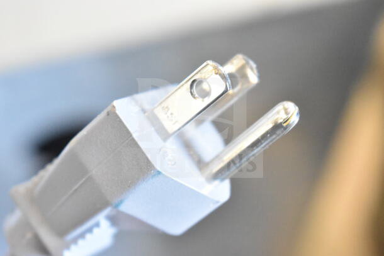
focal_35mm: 82
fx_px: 880
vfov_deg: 16.6
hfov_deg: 24.6
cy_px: 128
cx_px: 192
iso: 9000
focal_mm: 55
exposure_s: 1/100
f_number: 5.6
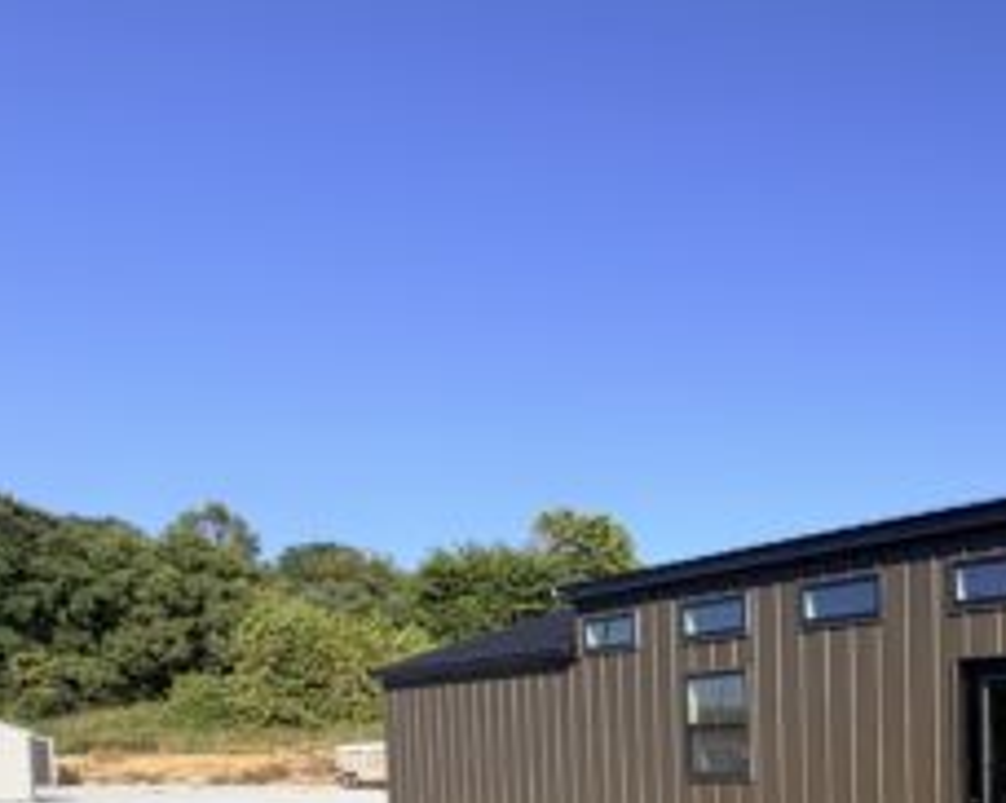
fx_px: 1071
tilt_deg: -3.0
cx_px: 1130
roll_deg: -0.3
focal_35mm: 36
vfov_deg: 36.3
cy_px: 834
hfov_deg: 39.9
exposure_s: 1/770
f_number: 2.2
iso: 25
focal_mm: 2.22
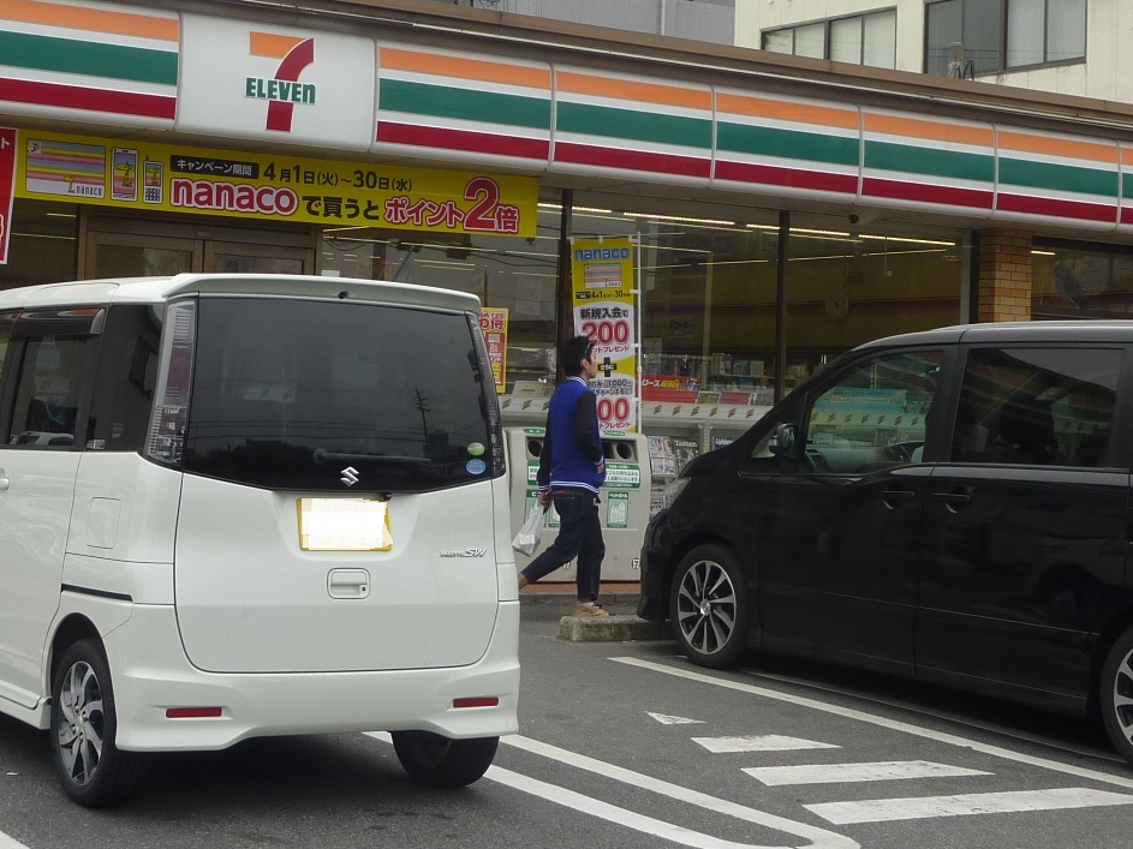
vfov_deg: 23.1
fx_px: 2062
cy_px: 257
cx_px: 342
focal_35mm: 63
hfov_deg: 30.4
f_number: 3.5
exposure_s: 1/250
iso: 80
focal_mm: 5.2
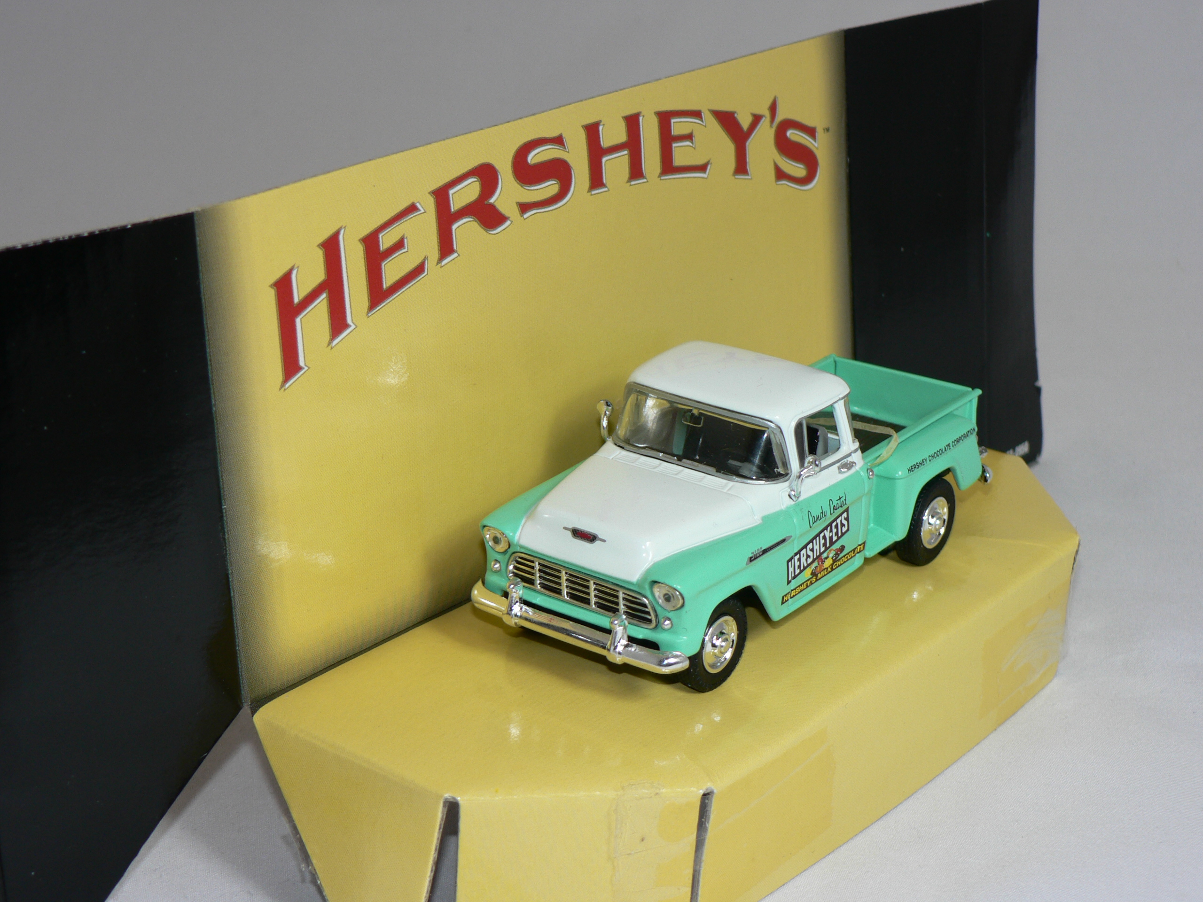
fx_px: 2433
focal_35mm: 70
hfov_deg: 27.8
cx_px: 602
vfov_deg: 21.0
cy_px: 451
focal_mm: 11.6
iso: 80
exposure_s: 1/60
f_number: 3.2
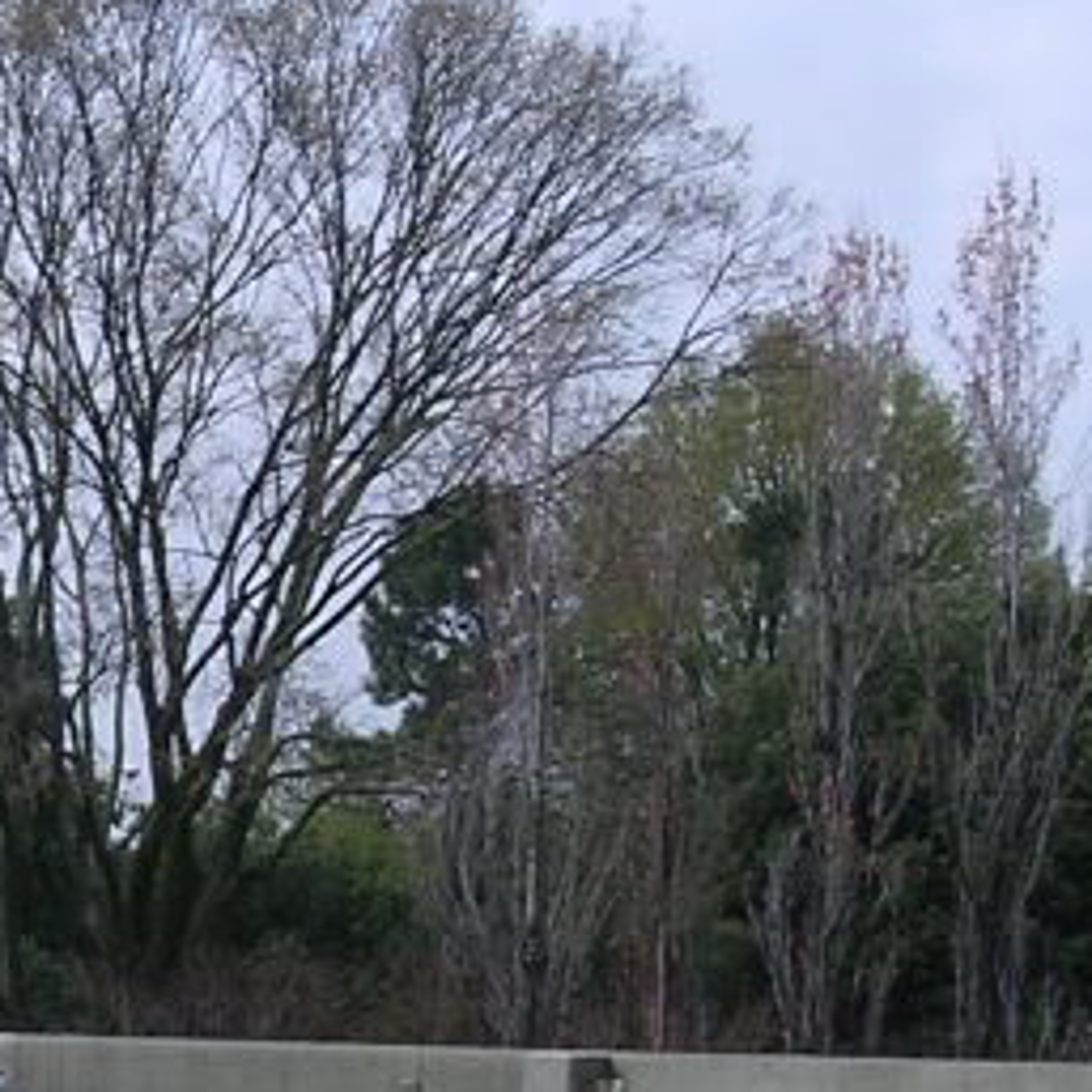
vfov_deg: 12.9
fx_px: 4783
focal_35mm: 134
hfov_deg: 12.6
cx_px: -370
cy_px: 1037
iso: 100
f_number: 5.6
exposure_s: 1/344
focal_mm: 5.8
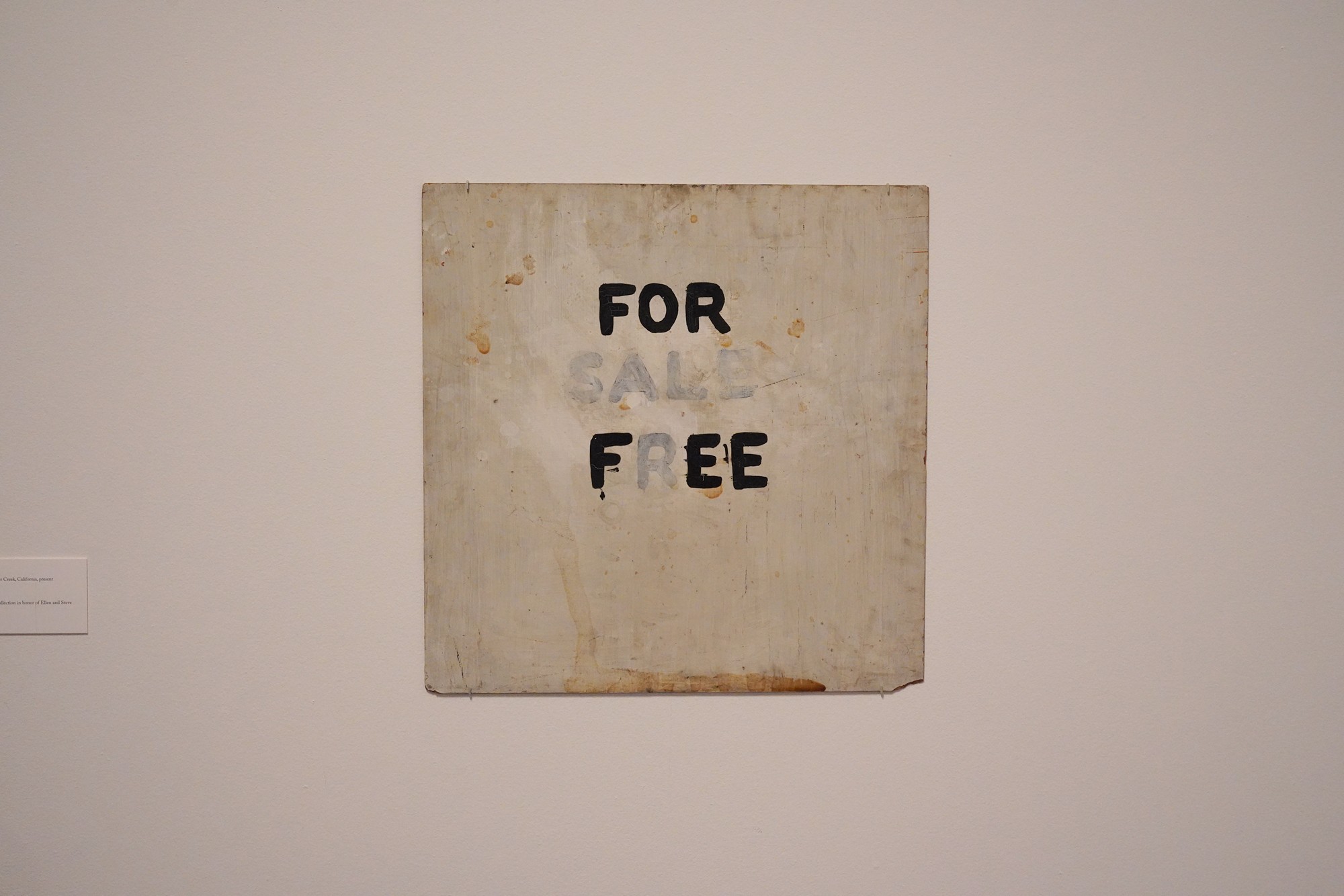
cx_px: 672
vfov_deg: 33.4
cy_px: 448
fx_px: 1493
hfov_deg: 48.5
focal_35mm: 40
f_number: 9
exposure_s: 1/100
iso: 8000
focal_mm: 40
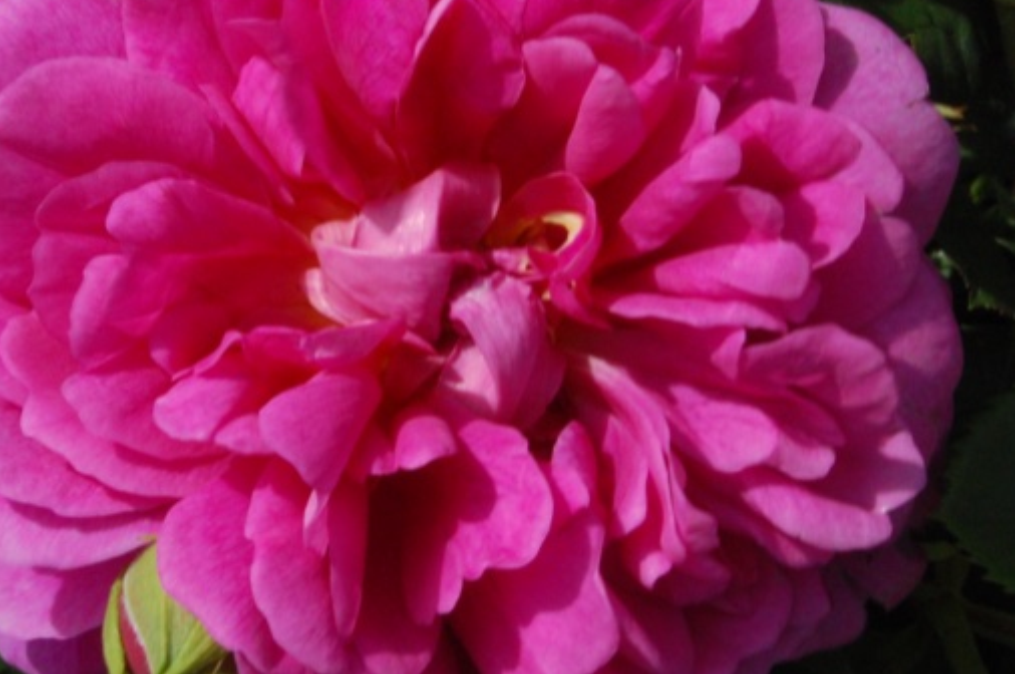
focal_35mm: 128
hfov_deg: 16.0
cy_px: 345
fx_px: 3604
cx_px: 373
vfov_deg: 10.7
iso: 800
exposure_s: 1/100
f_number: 36
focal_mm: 48
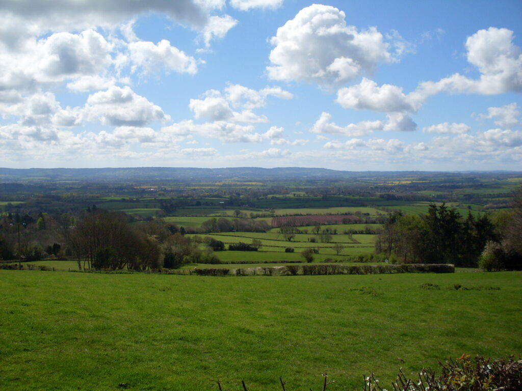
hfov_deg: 49.0
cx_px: 261
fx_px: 573
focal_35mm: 38
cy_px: 196
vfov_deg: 37.7
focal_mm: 6.3
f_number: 8.4
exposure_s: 1/350
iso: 80
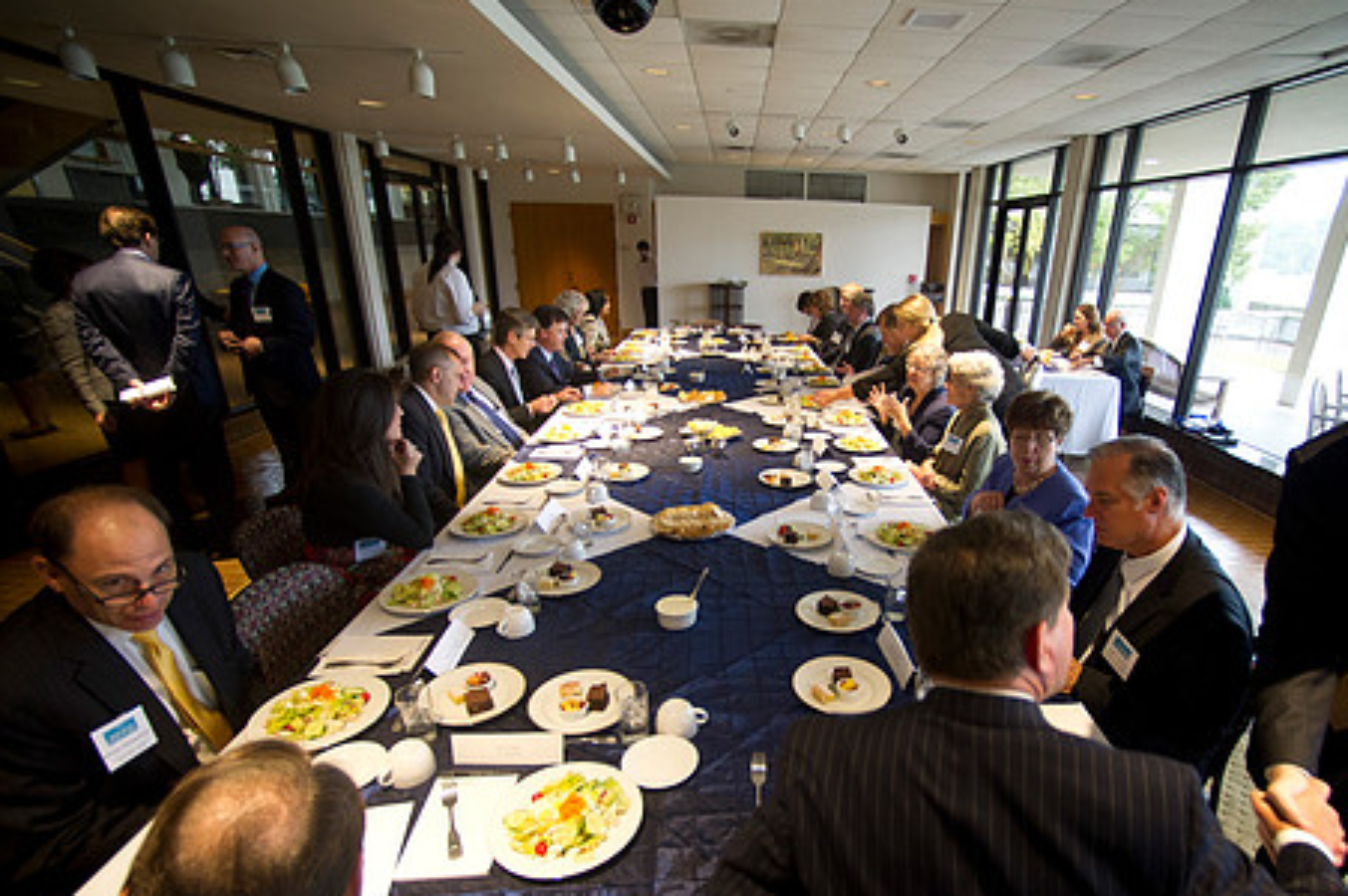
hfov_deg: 89.3
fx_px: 673
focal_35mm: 18
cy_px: 514
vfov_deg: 67.0
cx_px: 780
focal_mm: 14
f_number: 2.8
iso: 2500
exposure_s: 1/80
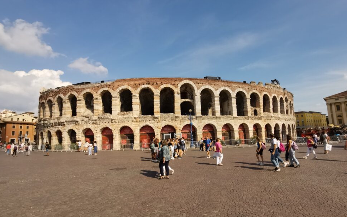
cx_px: 175
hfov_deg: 88.0
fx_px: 180
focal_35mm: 19
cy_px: 117
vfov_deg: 62.1
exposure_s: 1/1389
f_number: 2.2
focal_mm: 2.23
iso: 50
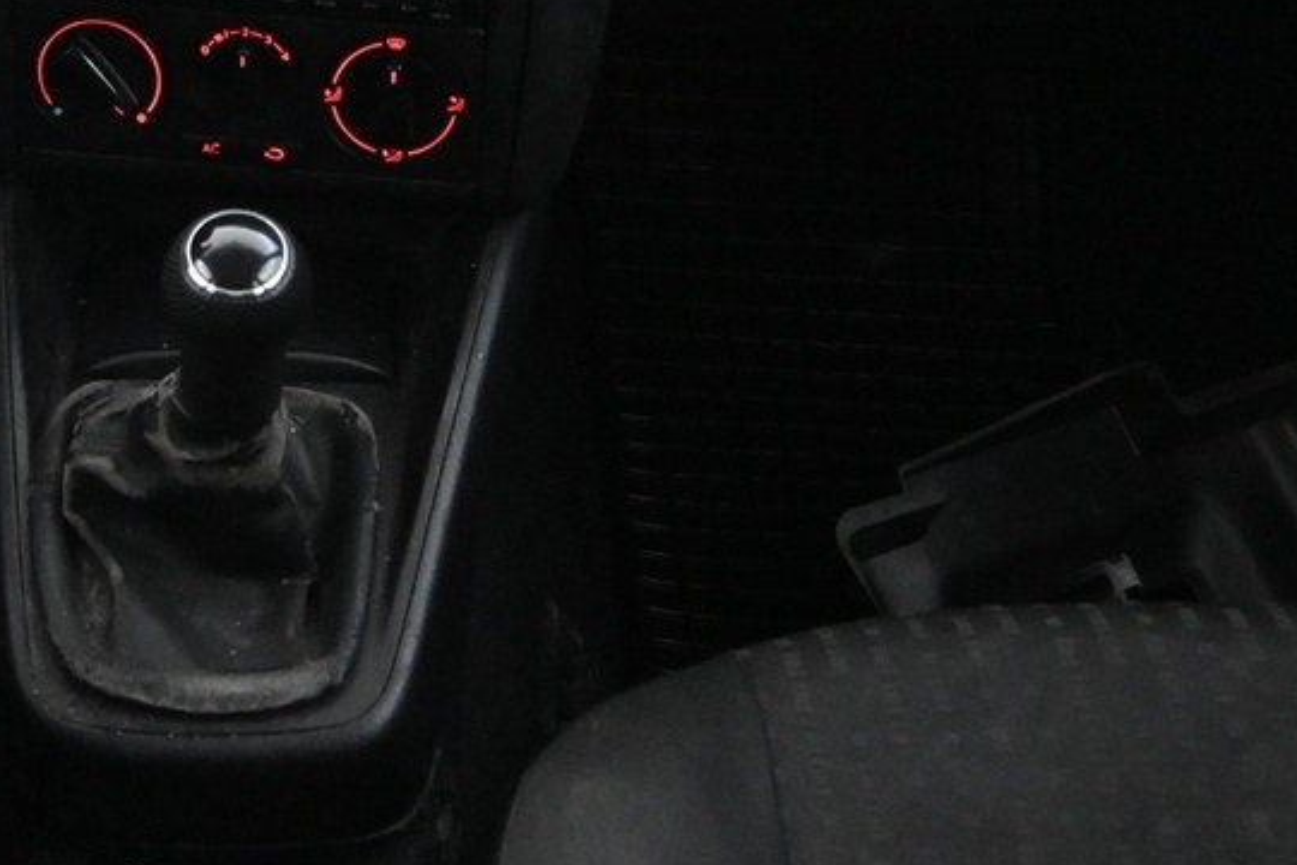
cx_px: 187
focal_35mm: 72
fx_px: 2594
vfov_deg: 18.2
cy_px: -96
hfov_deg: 27.3
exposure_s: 1/25
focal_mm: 16
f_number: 3.5
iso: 5000
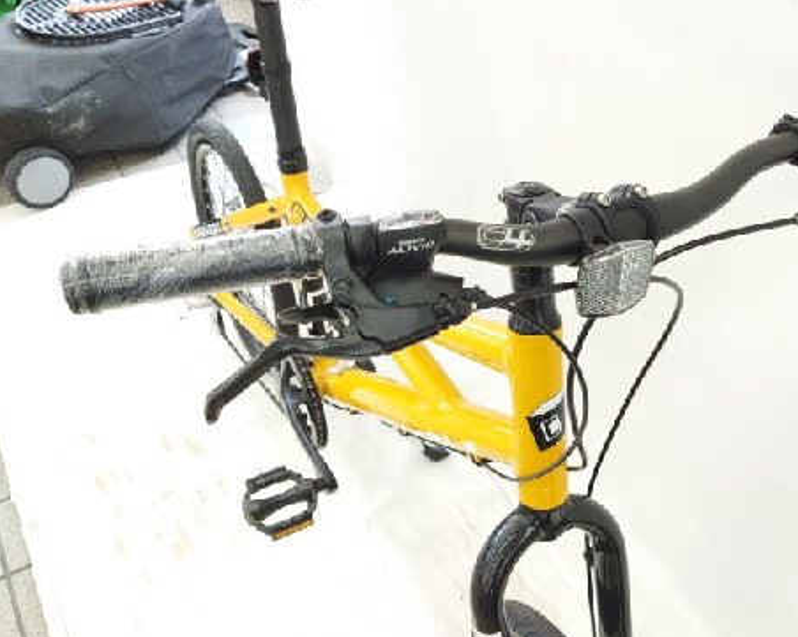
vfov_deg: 42.2
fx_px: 826
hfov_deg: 50.9
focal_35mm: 35
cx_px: 512
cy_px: 323
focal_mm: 4.71
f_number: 1.79
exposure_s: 1/400
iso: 638
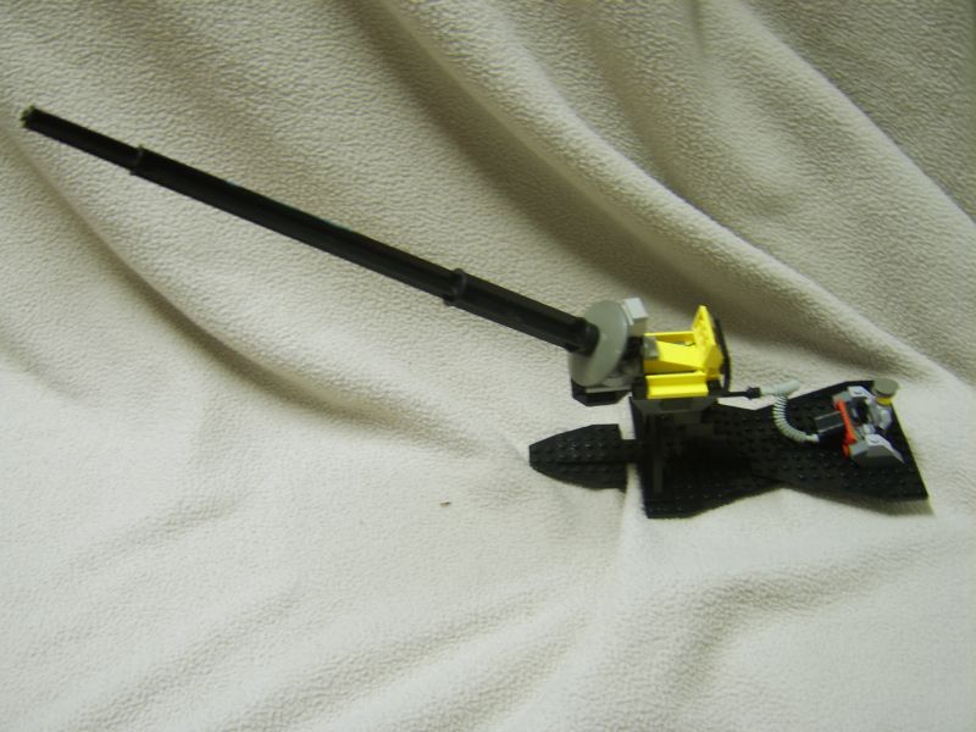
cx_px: 488
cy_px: 366
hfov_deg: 58.4
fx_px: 874
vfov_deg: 45.4
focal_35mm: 31
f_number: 2.7
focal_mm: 8.13
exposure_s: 1/4
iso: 71
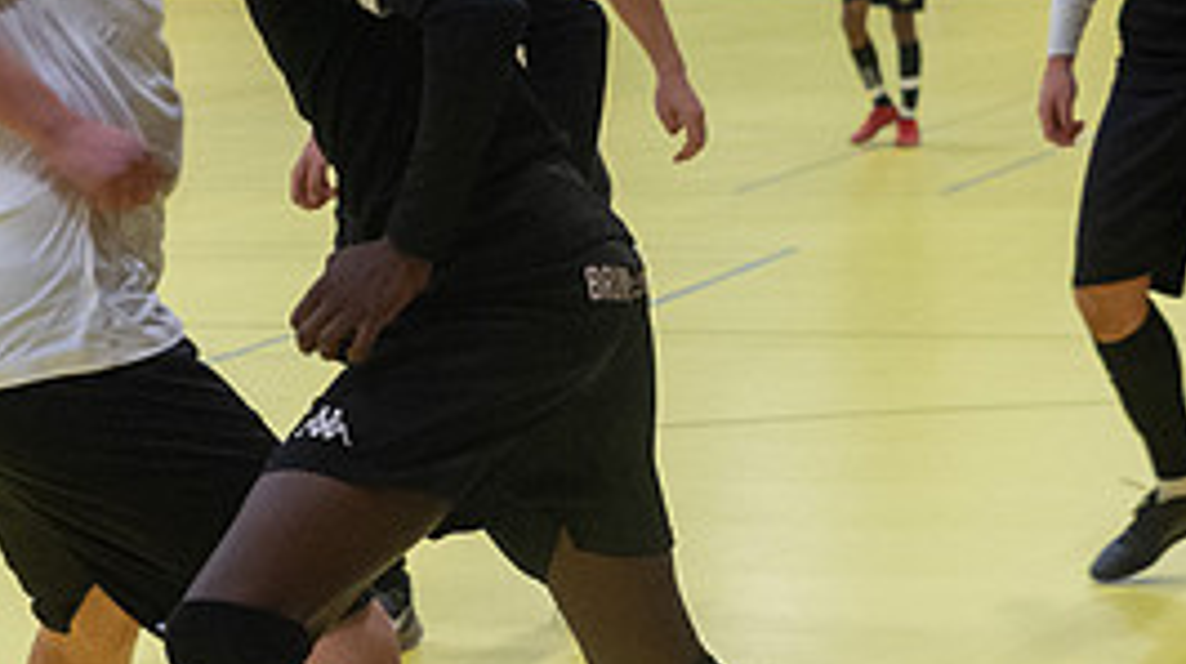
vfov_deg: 7.6
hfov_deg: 13.4
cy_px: 339
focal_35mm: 160
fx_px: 5027
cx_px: 468
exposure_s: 1/500
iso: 5600
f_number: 3.5
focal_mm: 70
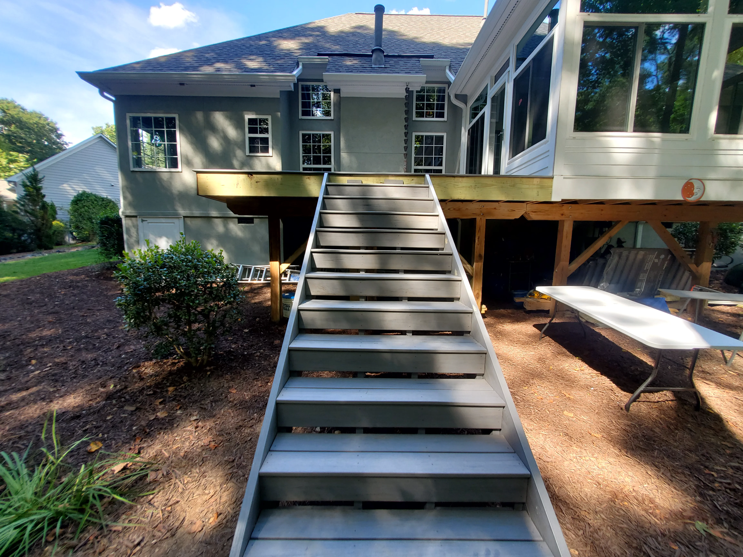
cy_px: 278
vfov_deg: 89.9
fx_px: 279
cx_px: 372
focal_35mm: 13
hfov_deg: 106.2
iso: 50
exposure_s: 1/132
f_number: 2.2
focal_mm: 1.8
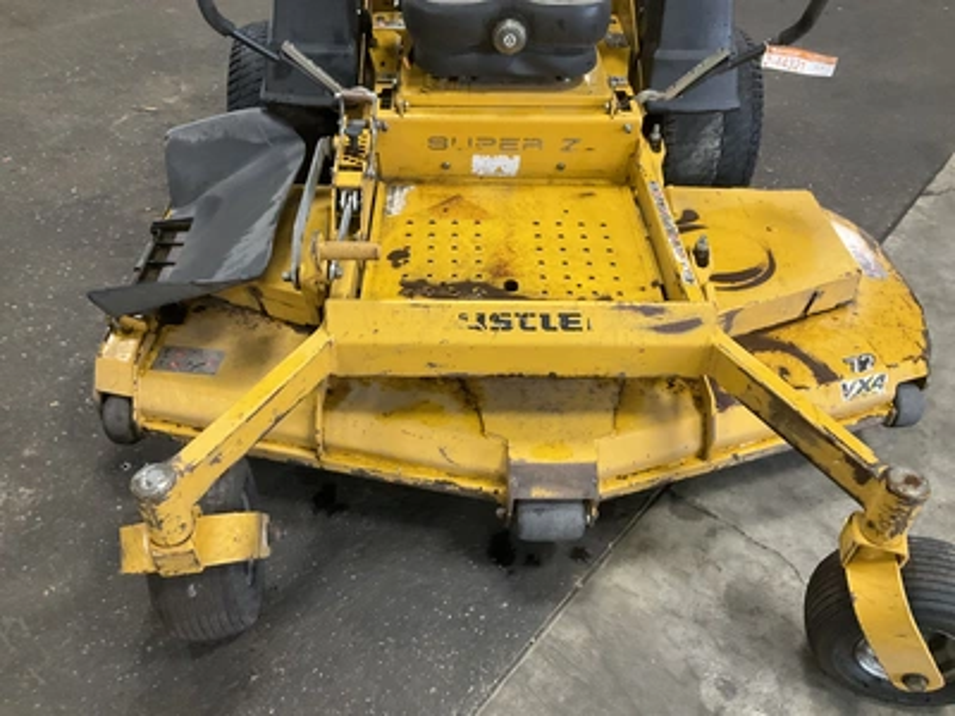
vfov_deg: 48.2
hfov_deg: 61.7
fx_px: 800
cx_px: 478
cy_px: 358
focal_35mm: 29
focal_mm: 3
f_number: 1.8
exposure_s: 1/60
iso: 250
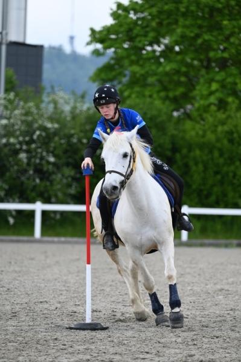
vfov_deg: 9.8
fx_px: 2112
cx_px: 120
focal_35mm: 210
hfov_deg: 6.5
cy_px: 181
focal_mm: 210
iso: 640
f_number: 5
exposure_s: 1/1250
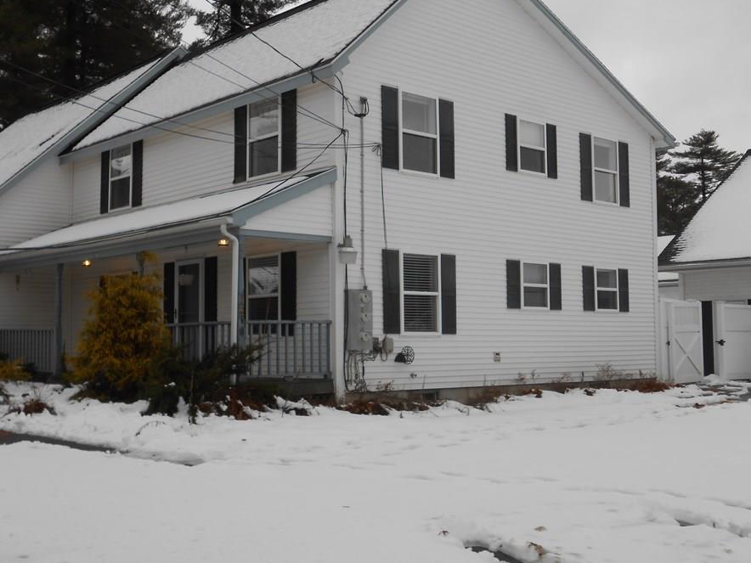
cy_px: 281
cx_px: 326
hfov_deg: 42.9
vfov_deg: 32.9
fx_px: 955
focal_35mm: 44
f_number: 4.2
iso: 100
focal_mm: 6.8
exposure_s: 1/250
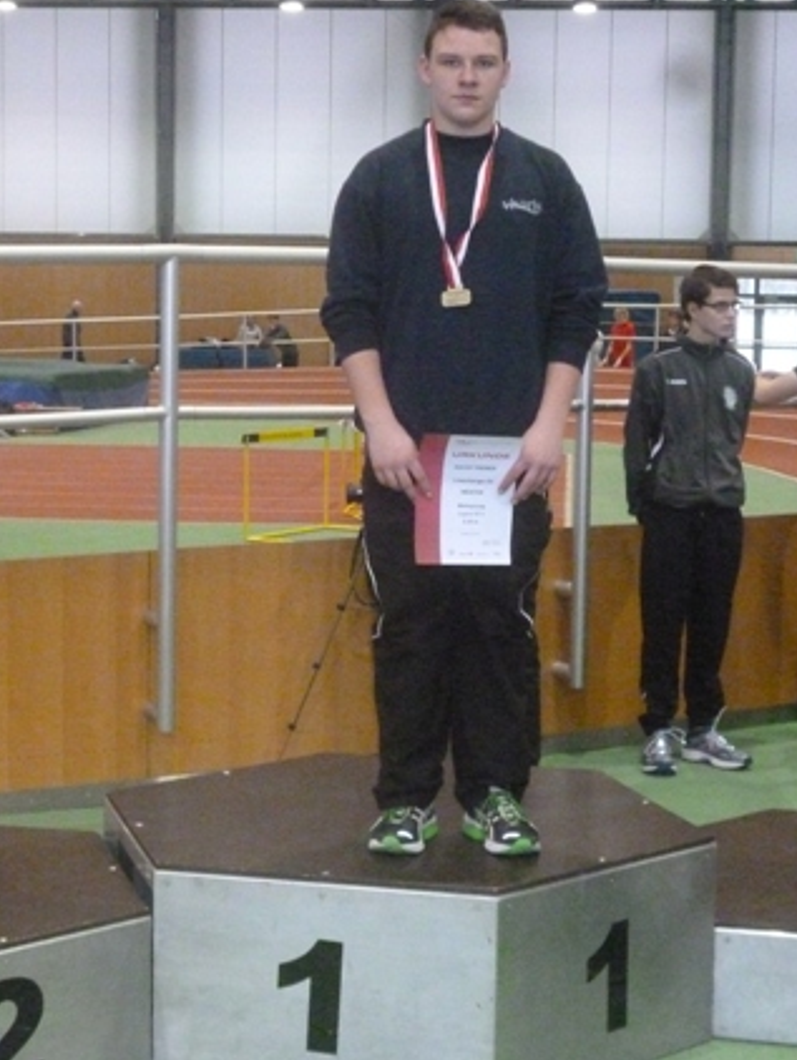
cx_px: 396
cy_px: 539
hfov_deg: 19.4
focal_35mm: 76
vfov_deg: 25.6
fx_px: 2331
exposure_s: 1/60
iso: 1000
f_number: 4
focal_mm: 8.6
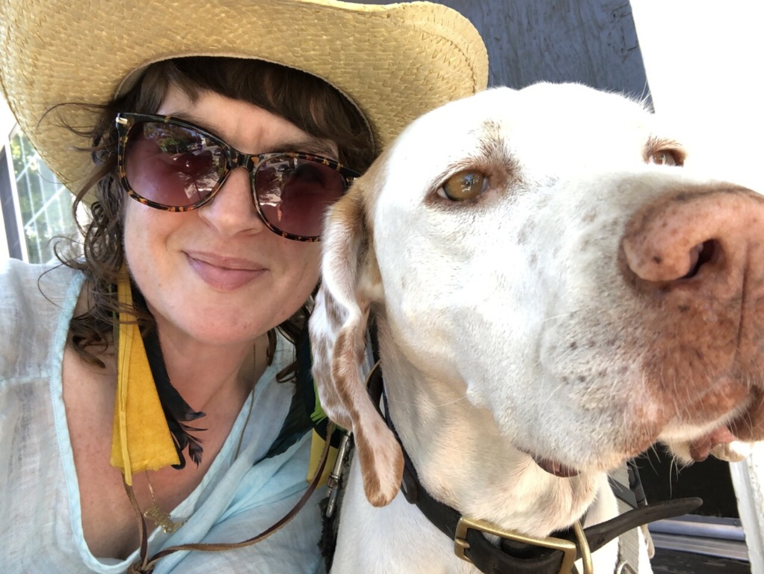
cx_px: 382
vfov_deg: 44.2
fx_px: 707
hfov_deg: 56.8
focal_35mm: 32
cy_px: 287
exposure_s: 1/120
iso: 64
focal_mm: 2.87
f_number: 2.2
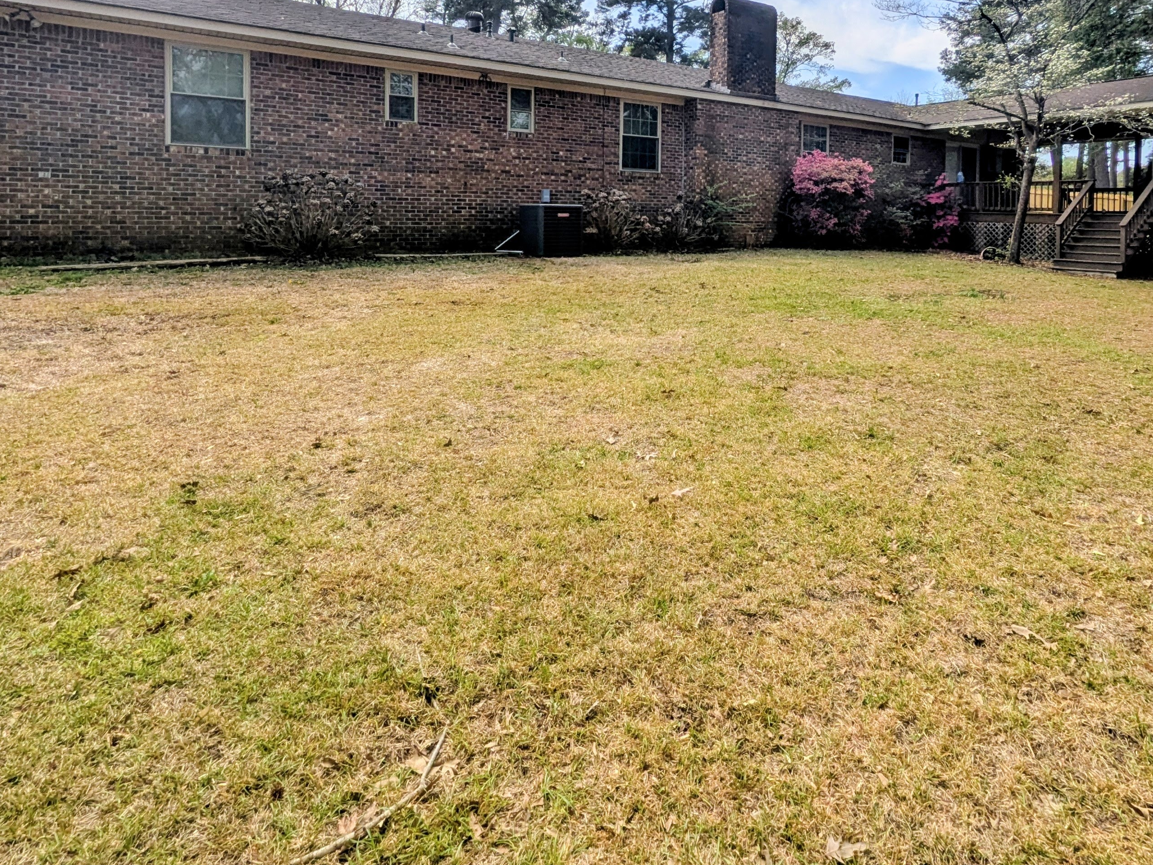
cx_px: 665
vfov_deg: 58.4
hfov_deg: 75.9
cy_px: 233
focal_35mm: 22
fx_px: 733
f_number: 2.2
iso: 45
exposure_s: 1/2294
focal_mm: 1.85
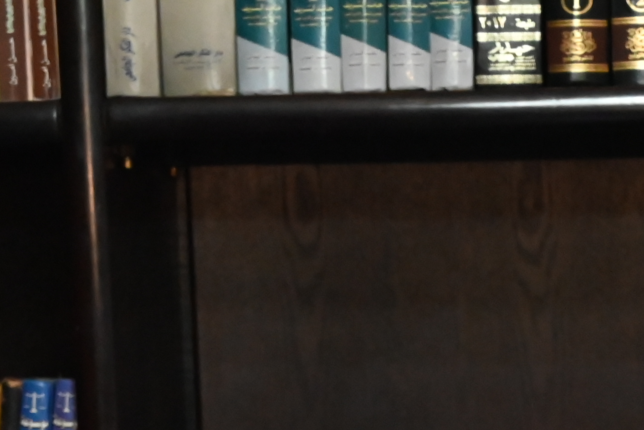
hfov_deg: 10.2
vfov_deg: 6.7
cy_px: 738
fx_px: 3579
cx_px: 682
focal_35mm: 200
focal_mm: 47
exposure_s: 1/50
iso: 5600
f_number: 4
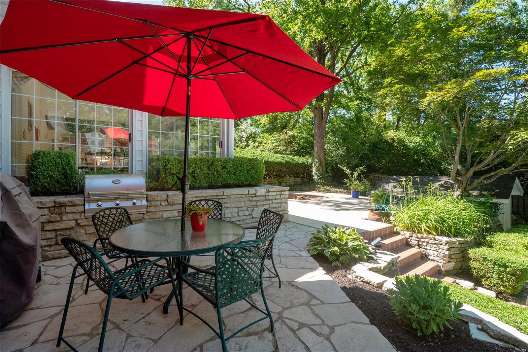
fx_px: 235
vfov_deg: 73.7
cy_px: 176
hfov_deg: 96.7
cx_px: 264
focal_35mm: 16
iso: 400
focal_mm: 8
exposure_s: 1/160
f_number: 8
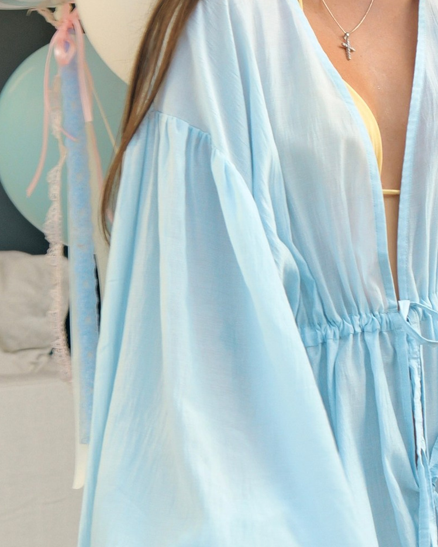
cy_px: 374
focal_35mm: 177
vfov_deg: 10.9
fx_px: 2869
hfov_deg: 8.7
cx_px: 343
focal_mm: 46
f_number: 5.6
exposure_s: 1/125
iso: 800
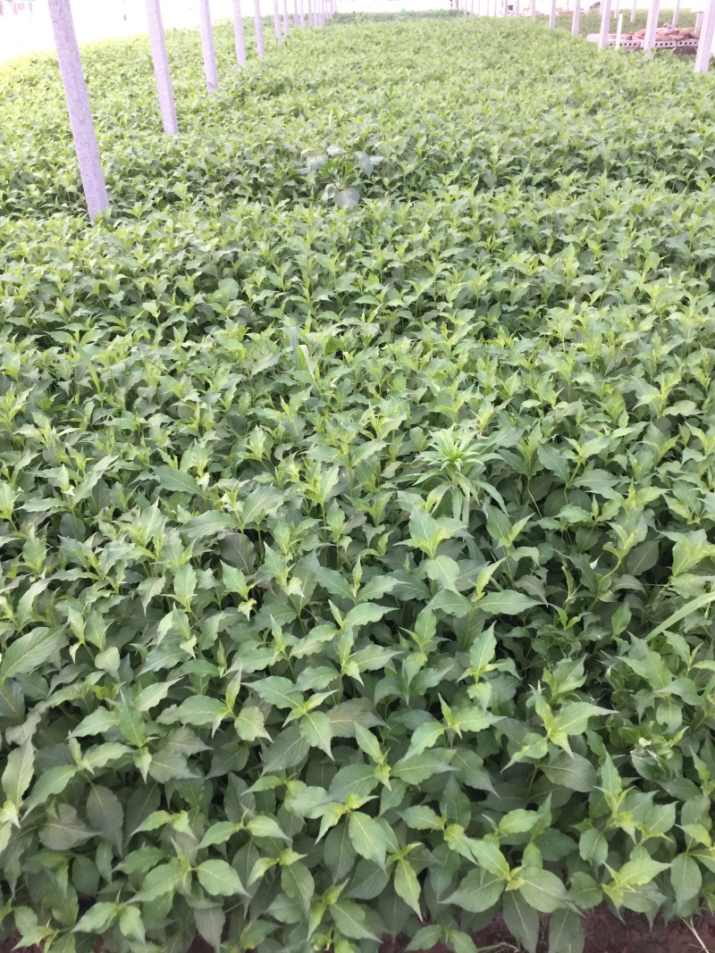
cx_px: 358
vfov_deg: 61.7
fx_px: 799
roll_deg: +1.7
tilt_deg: -32.1
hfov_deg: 48.2
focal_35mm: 29
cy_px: 476
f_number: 2.2
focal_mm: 4.15
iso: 50
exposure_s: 1/17
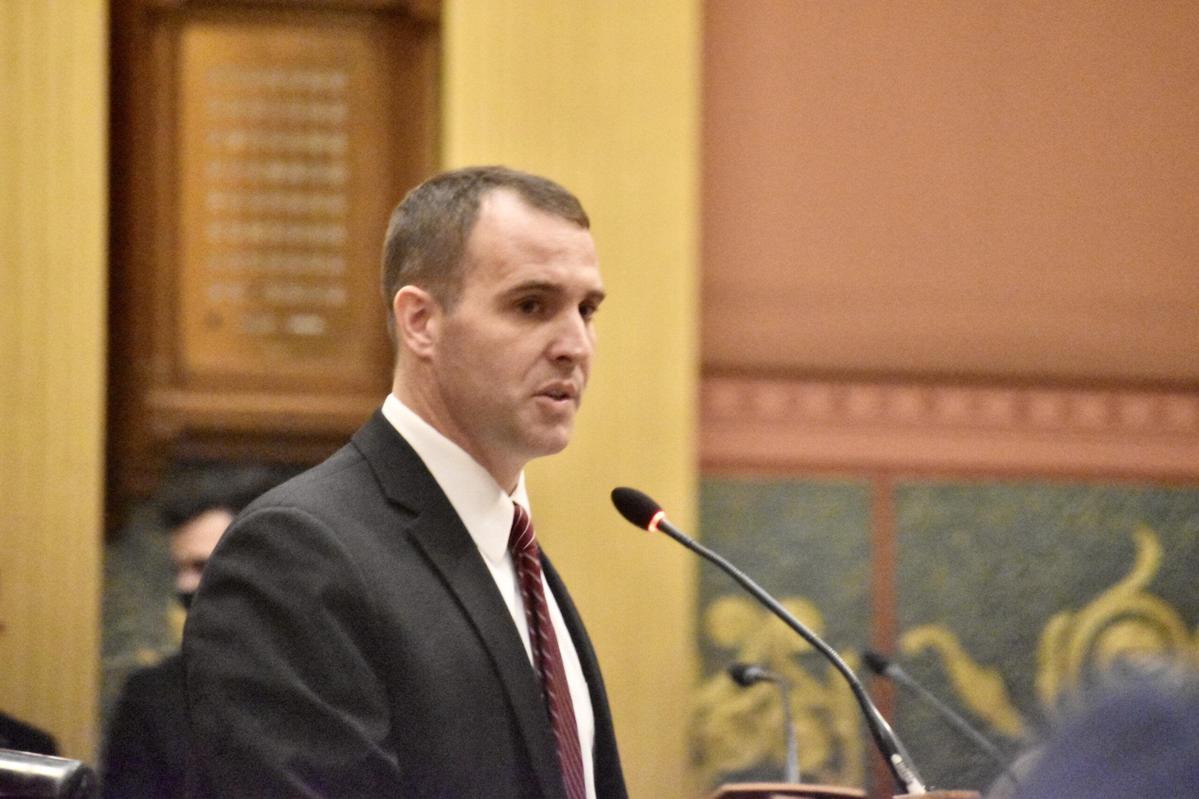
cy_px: 400
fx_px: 14987
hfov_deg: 4.6
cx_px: 600
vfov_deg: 3.1
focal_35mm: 450
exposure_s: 1/125
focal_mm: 300
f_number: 6.3
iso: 12800
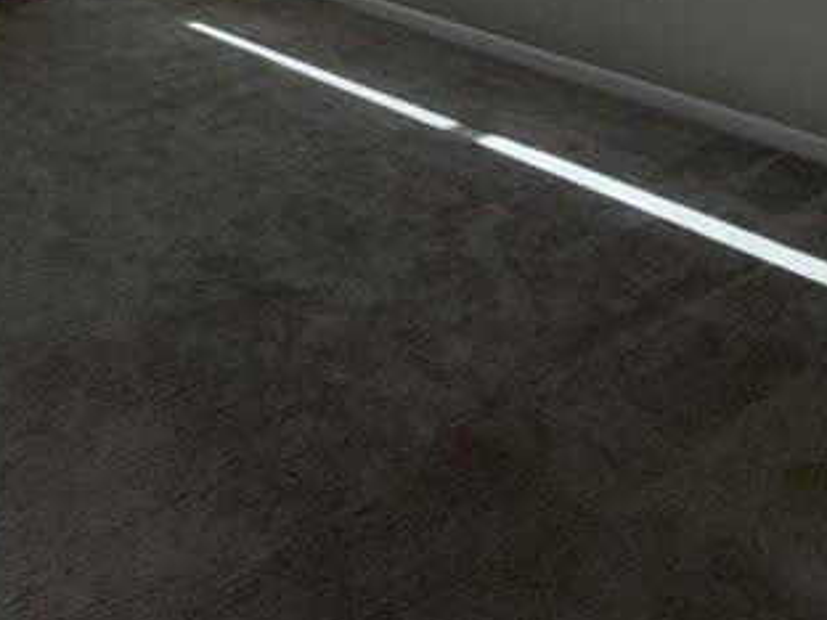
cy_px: -209
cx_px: 133
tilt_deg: -4.1
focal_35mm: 46
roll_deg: -2.5
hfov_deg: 39.2
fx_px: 1099
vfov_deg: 26.3
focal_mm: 2.22
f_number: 2.2
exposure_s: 1/214
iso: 16
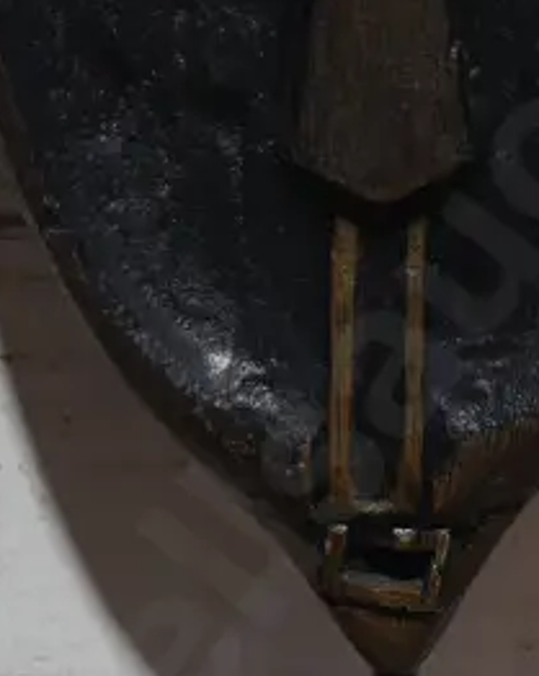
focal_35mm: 107
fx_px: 2137
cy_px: 245
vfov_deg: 17.9
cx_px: 484
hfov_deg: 14.2
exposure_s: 1/60
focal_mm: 14
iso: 250
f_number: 3.5
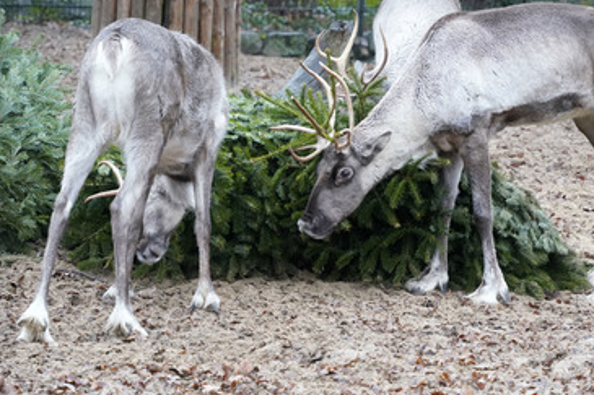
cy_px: 167
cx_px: 354
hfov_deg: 13.0
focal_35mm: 158
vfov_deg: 8.7
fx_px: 2606
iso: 3200
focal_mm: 128
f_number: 6.3
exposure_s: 1/200
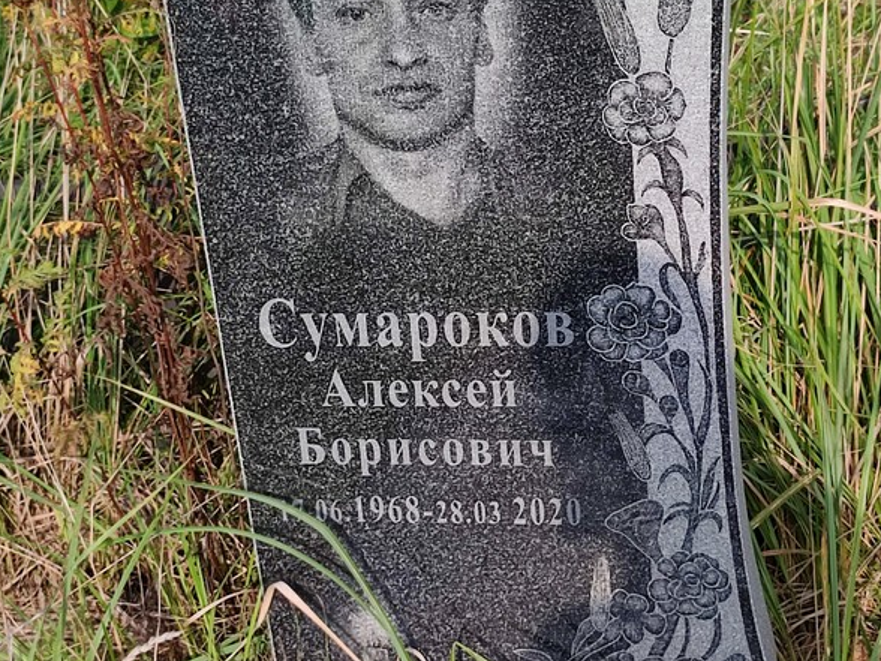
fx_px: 865
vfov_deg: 41.2
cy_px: 216
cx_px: 499
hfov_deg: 53.8
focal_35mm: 34
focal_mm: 6.04
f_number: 1.9
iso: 50
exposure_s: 1/405
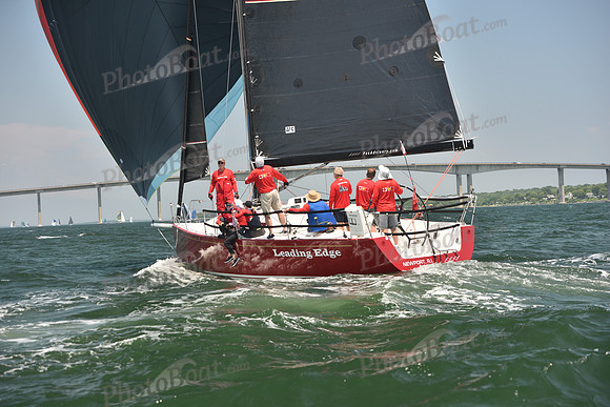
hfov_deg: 28.8
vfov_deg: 19.5
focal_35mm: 70
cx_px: 305
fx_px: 1186
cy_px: 204
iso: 250
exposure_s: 1/640
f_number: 4.5
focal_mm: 70
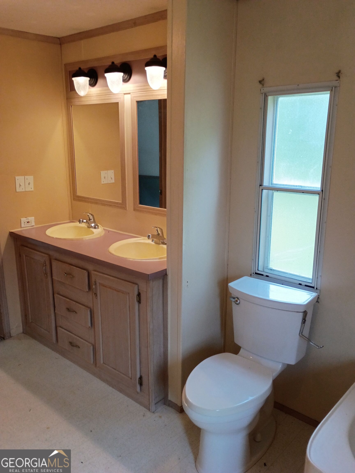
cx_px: 178
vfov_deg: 61.7
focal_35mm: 29
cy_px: 236
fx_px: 397
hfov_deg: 48.2
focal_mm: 4.27
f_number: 1.8
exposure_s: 1/60
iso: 290
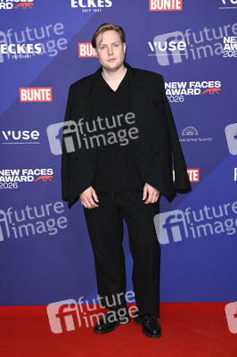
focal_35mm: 60
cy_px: 178
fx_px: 593
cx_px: 118
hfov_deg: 22.6
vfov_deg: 33.4
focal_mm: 60
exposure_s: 1/250
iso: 500
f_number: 5.6
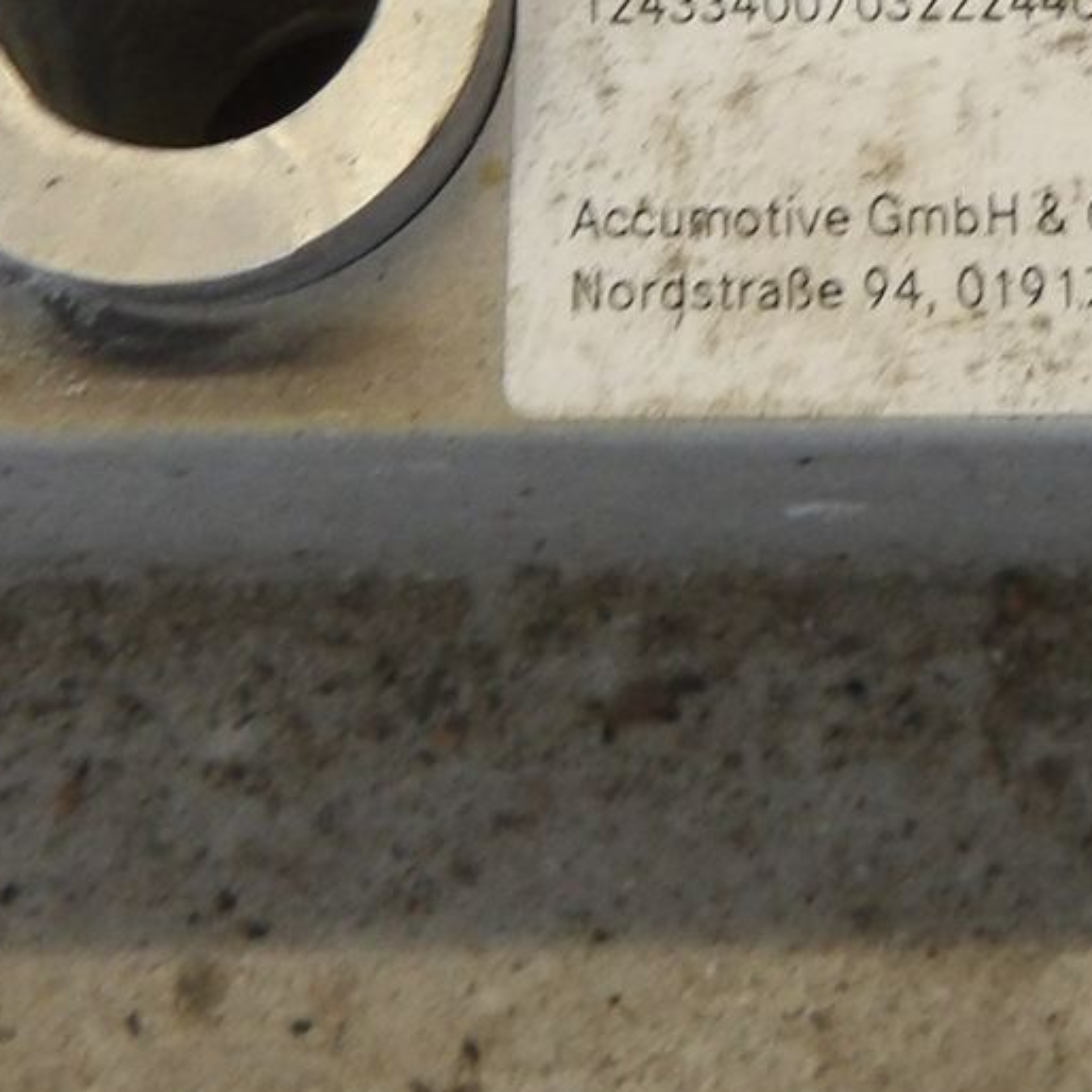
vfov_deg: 17.5
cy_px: -172
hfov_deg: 18.1
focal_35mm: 95
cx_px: 886
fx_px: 3391
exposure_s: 1/60
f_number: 3
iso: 259
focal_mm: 4.9
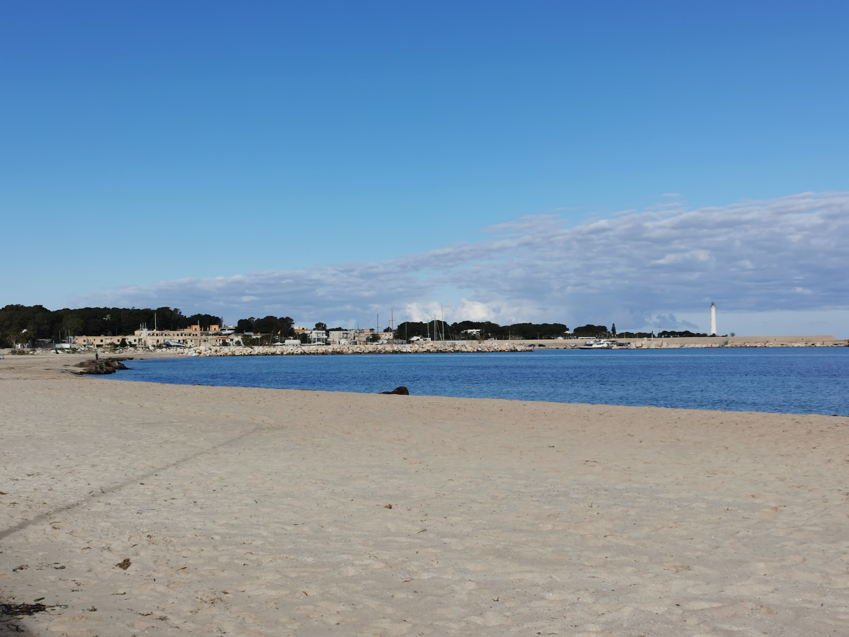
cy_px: 318
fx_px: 1202
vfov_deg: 29.7
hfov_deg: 38.9
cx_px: 424
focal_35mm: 49
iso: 50
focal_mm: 5.56
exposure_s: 1/7519
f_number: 1.6
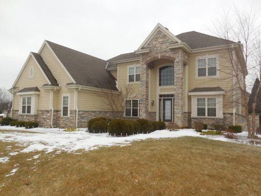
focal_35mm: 26
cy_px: 98
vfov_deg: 53.1
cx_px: 130
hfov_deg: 67.3
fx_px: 196
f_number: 3.5
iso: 125
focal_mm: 4.6
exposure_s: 1/400
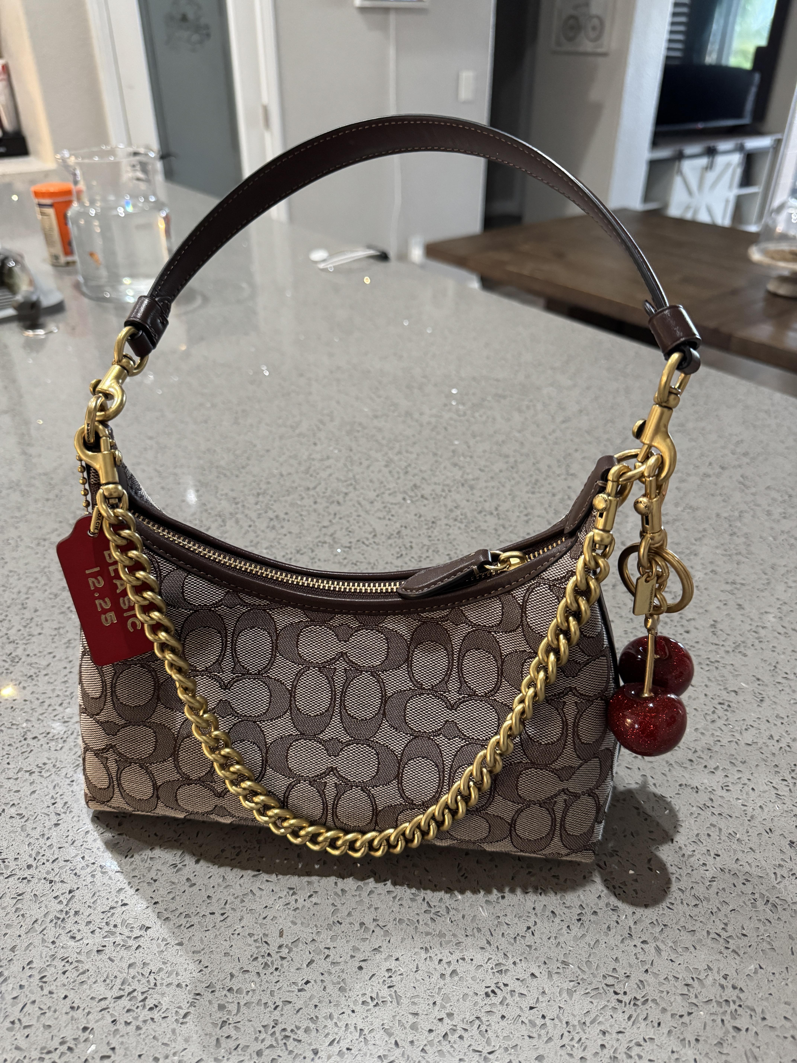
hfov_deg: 56.8
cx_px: 398
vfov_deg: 71.6
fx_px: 737
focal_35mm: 24
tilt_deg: -33.3
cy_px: 532
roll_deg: +0.3
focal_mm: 6.76
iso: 800
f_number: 1.78
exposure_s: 1/60
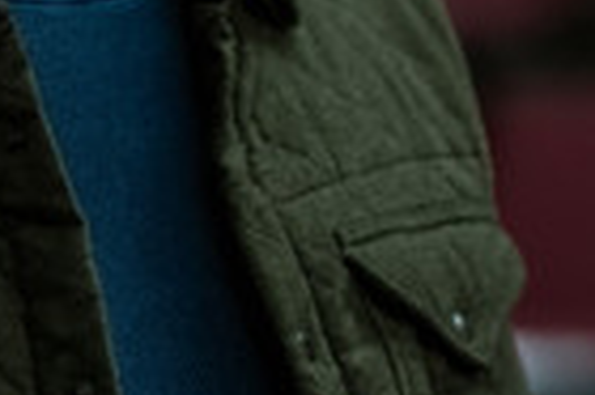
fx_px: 7941
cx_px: 221
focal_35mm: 481
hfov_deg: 4.3
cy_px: -295
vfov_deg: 2.8
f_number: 2.5
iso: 1600
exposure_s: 1/160
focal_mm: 135
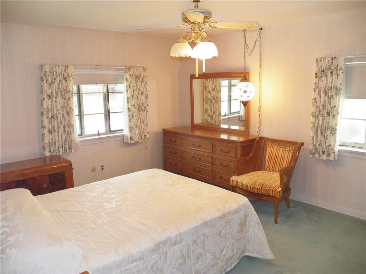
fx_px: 296
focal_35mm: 28
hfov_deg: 63.4
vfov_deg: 49.7
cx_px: 183
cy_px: 137
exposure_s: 1/30
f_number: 2.8
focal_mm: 4.9
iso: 125
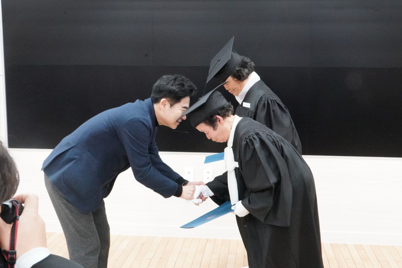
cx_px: 201
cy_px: 134
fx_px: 536
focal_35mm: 48
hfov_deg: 41.1
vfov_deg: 28.1
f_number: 20
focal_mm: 32
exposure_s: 1/20
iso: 12800
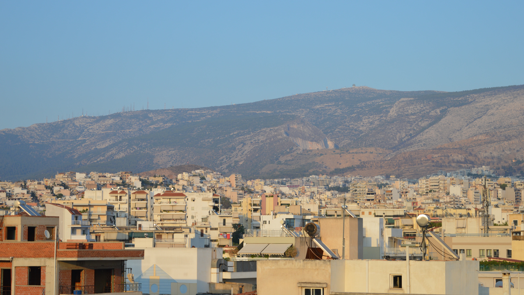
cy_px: 149
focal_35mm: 87
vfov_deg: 14.0
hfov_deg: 24.6
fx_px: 1202
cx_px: 262
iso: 100
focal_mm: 55
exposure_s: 1/250
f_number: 8
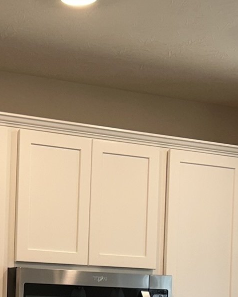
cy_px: 326
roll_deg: -1.6
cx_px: -11
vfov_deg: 20.9
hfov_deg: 17.2
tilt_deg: -1.0
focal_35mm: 87
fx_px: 766
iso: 64
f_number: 1.5
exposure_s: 1/120
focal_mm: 5.7
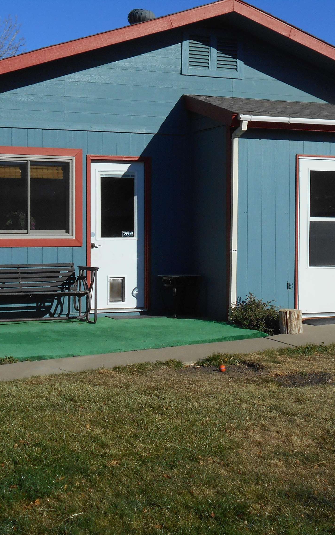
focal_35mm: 61
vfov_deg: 33.5
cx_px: 162
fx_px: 891
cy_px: 267
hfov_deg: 21.3
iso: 80
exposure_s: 1/1250
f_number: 4.2
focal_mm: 7.7
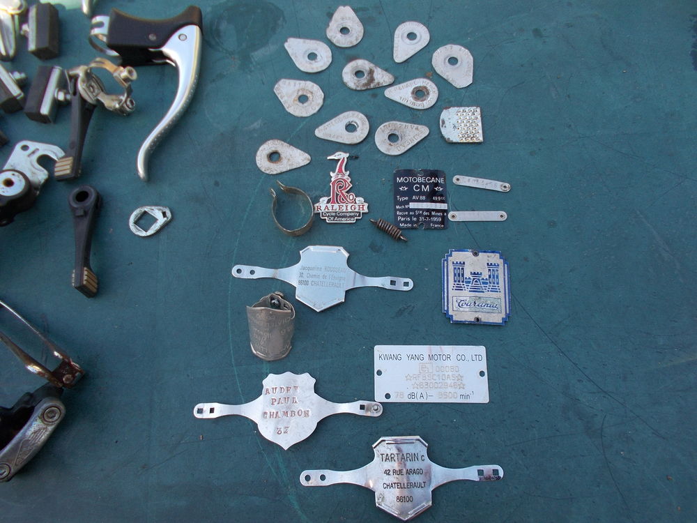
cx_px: 348
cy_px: 262
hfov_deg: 67.3
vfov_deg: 53.1
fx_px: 524
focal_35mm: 26
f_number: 3.2
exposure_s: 1/125
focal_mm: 4.6
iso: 80
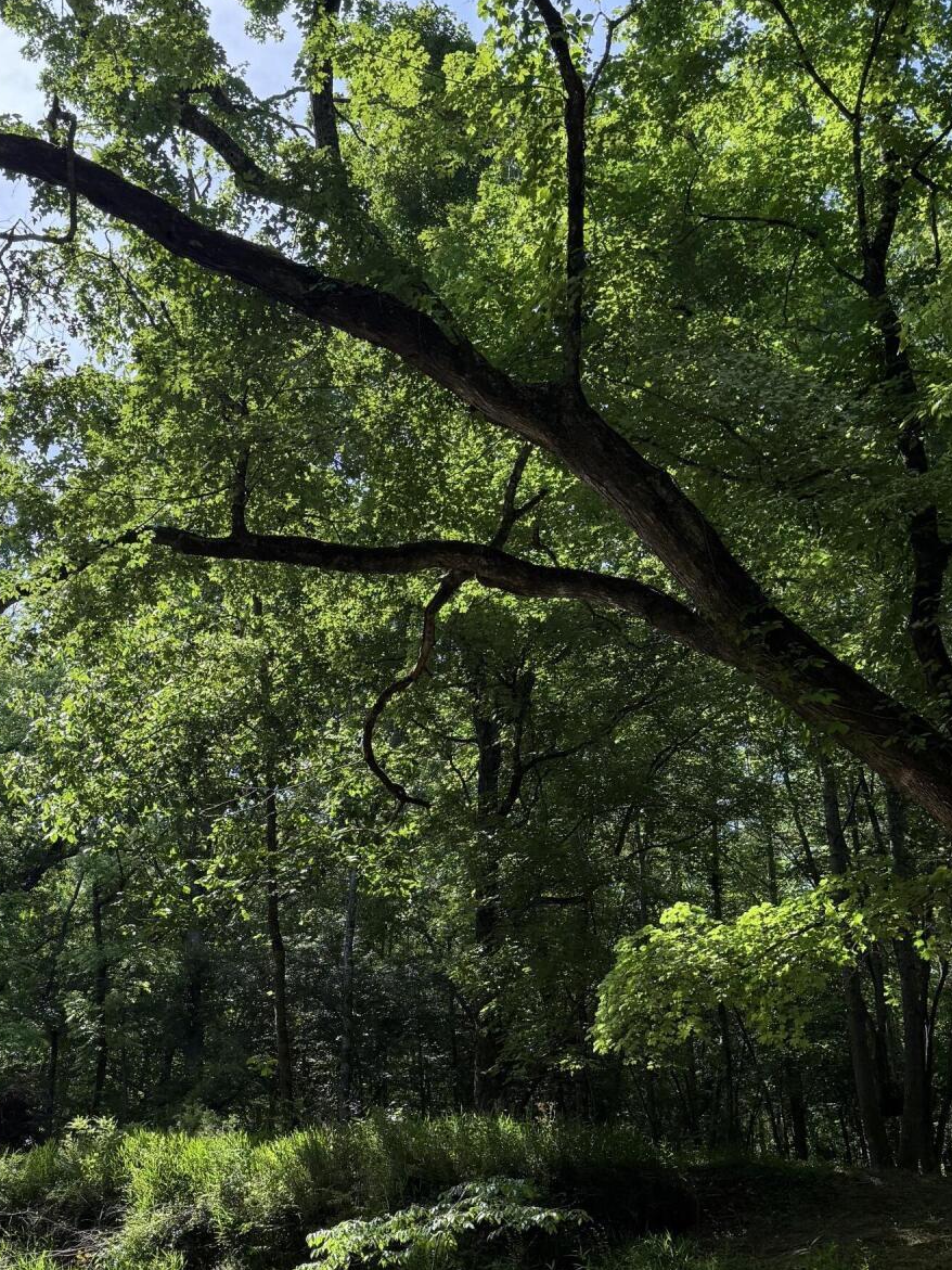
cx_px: 276
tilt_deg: +14.9
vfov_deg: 44.9
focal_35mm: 41
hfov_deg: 34.6
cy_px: 882
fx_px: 1504
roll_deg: -0.6
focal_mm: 6.76
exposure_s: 1/1271
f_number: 1.78
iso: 100
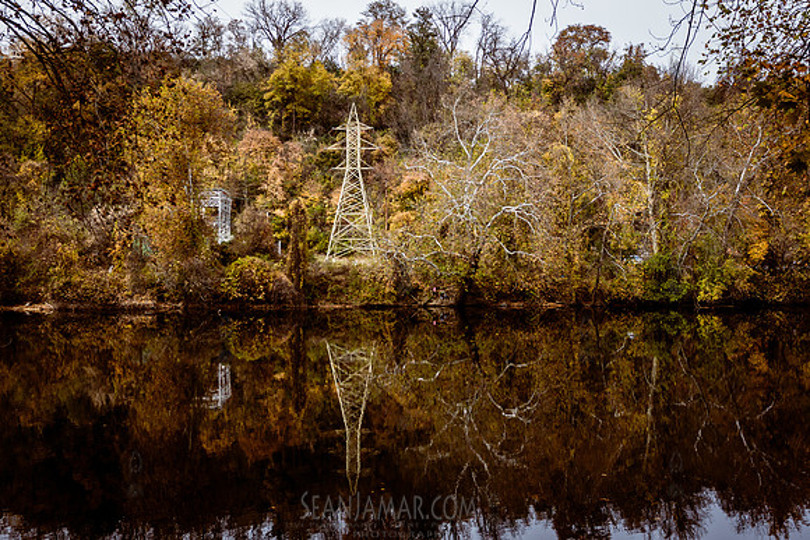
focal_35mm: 41
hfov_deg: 47.8
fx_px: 914
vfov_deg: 32.9
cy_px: 270
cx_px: 405
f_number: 4.5
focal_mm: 27
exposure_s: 1/400
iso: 200
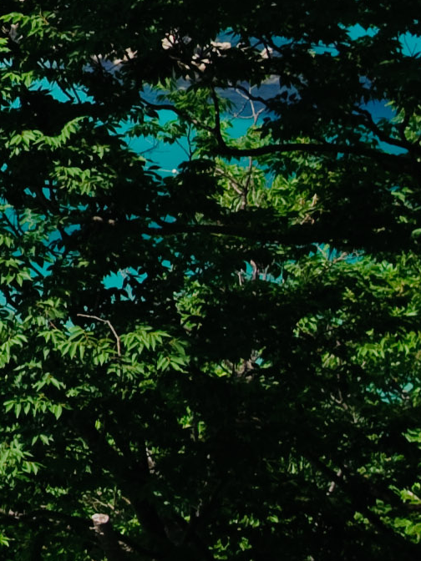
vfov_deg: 6.9
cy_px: -184
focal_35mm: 285
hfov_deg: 5.0
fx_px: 4623
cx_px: -859
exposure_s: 1/200
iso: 100
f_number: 4.5
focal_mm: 31
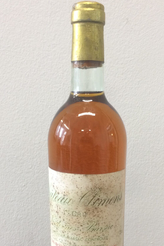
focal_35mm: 46
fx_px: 314
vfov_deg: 41.9
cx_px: 87
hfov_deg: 29.2
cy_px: 174
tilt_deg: -13.3
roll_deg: +2.4
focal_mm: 4.15
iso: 64
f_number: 2.2
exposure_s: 1/33
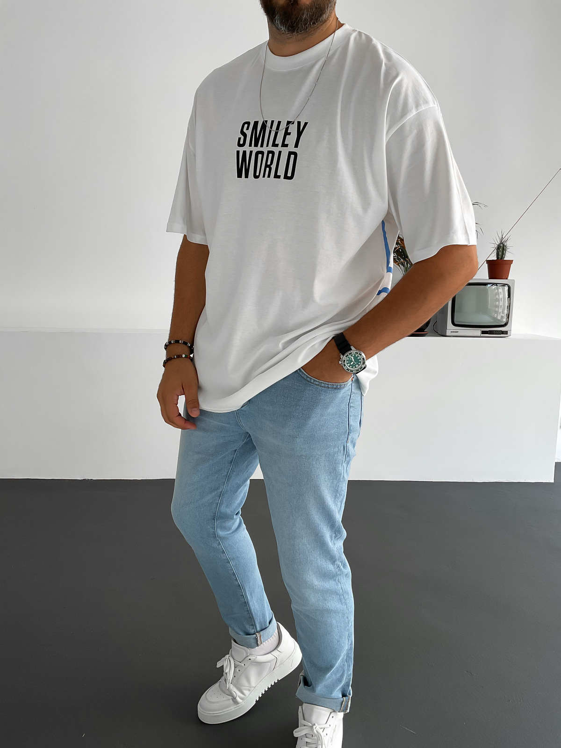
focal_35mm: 29
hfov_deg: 48.2
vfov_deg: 61.7
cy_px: 374
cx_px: 280
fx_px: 627
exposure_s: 1/120
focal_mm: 3
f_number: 1.8
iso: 32
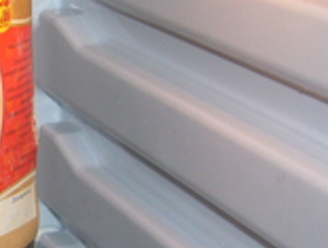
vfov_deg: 12.0
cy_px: 50
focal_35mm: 124
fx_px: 1178
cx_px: -161
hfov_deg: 14.8
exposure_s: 1/60
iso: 100
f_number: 2.8
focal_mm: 5.8
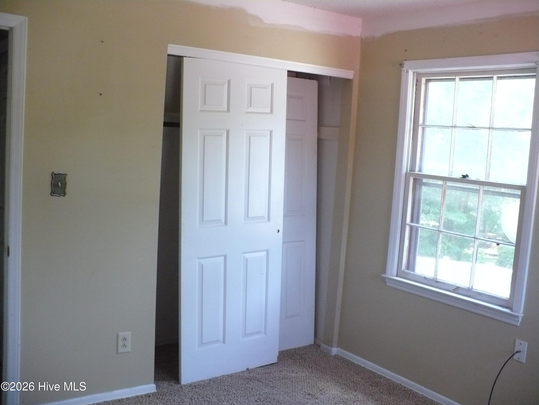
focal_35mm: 37
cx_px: 270
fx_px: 576
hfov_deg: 50.1
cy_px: 202
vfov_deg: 38.7
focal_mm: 6.1
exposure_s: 1/60
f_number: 2.8
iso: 320
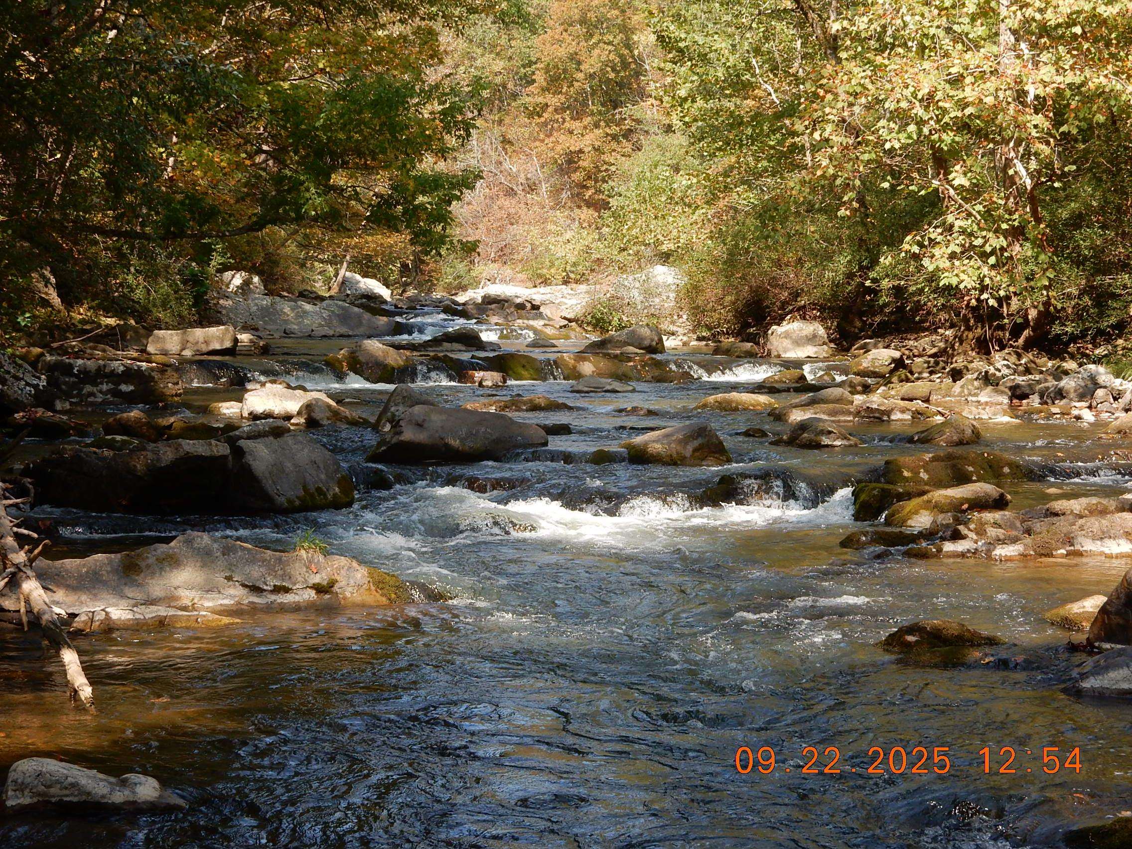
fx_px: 2322
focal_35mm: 71
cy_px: 424
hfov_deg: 27.4
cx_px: 566
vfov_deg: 20.7
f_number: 4.8
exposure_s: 1/200
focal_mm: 12.6
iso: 125
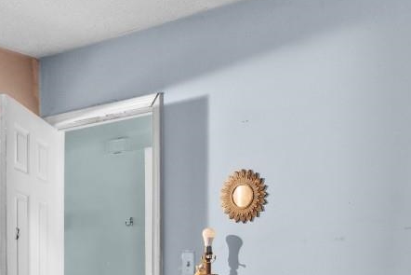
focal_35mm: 55
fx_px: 628
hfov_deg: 35.9
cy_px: 258
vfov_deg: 23.8
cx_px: 142
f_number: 4.5
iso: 100
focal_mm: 10
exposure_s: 6
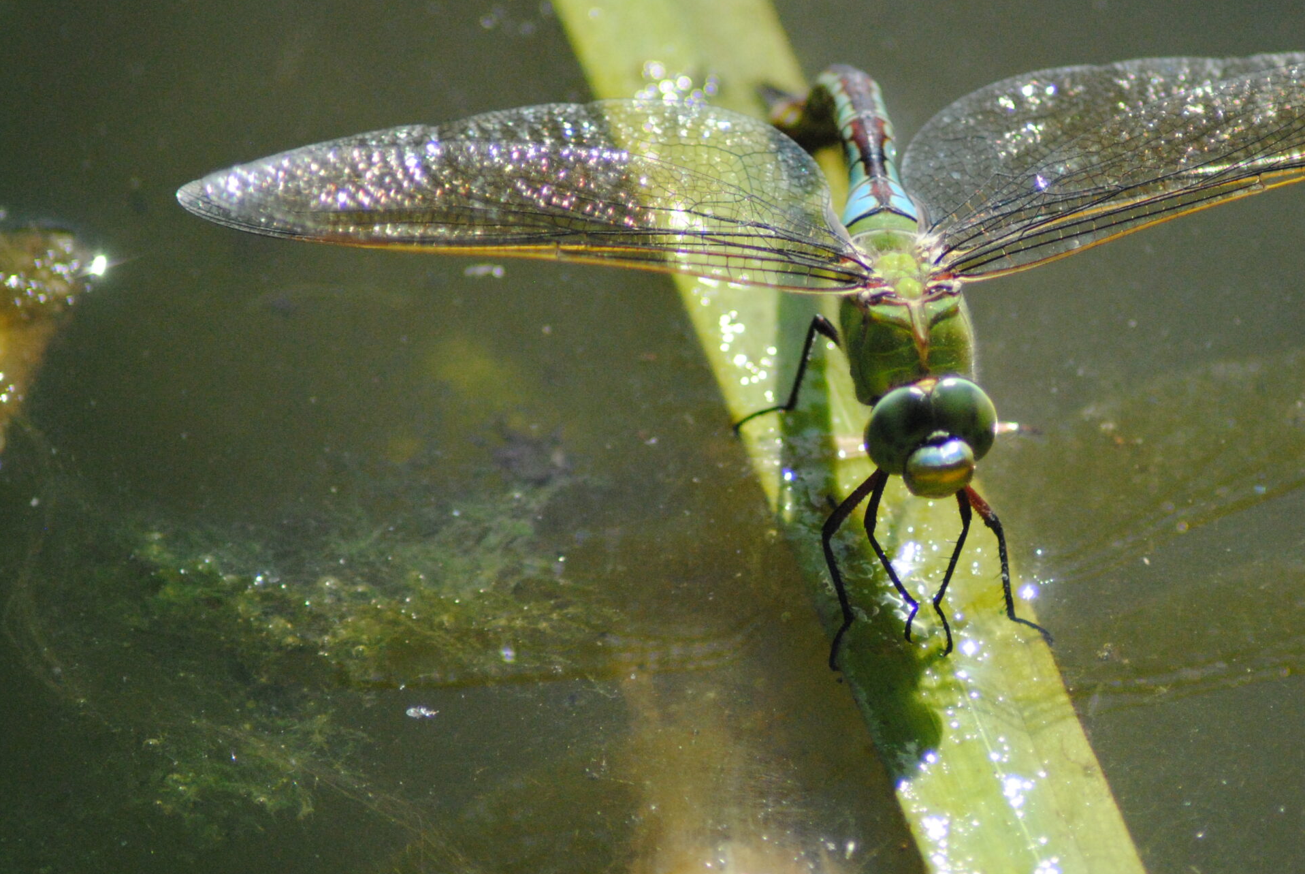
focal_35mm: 601
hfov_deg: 3.4
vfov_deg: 2.3
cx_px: 870
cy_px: 411
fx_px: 21811
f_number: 5.6
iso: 1100
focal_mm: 300
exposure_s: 1/4000
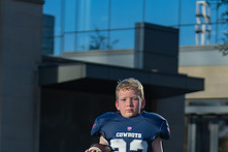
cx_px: 132
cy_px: 185
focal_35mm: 184
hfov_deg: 11.2
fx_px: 1164
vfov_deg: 7.4
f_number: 2.8
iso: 100
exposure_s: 1/1250
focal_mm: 70
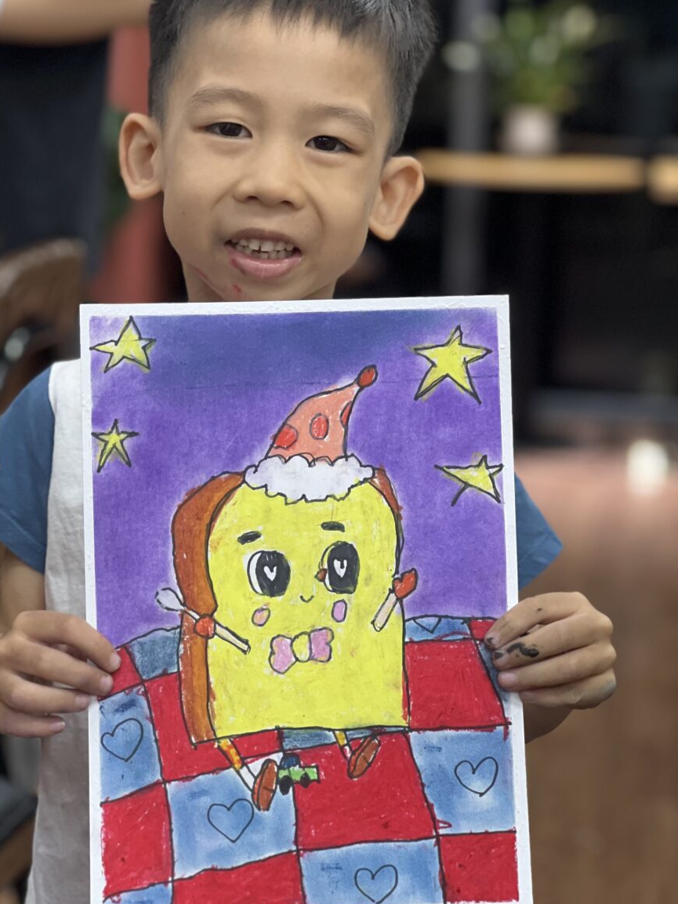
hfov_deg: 16.6
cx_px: 290
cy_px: 440
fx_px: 2324
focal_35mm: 89
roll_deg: -2.3
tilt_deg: -9.4
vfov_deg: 22.0
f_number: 2.8
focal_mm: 9
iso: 100
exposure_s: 1/33
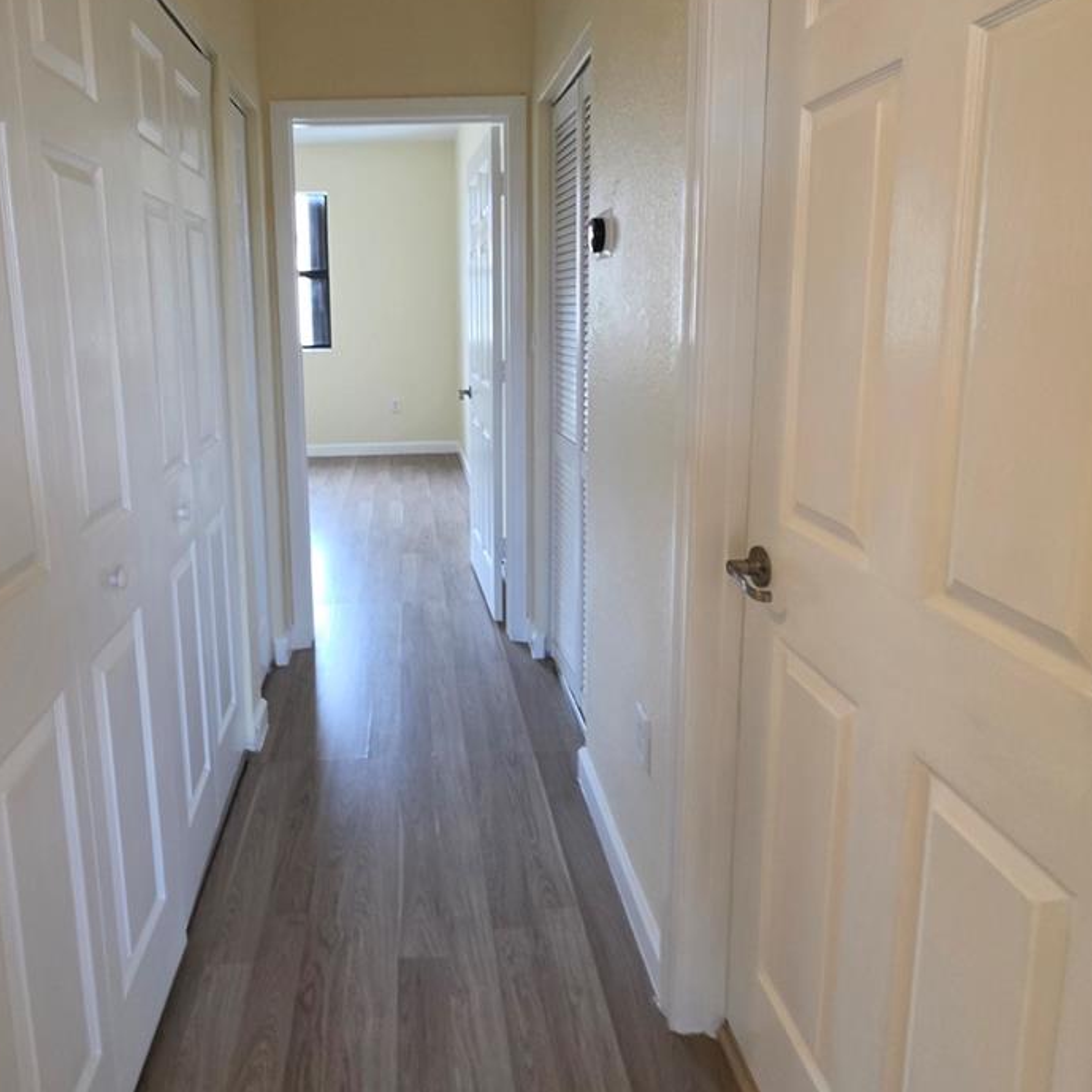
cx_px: 409
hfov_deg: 73.5
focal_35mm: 20
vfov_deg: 73.8
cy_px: 422
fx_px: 714
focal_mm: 2.2
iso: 200
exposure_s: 1/60
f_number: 1.9
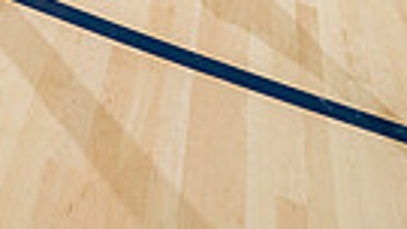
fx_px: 831
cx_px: 118
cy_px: -383
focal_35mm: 77
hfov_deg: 27.3
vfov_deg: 11.6
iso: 640
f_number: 7.1
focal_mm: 22
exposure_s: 1/250
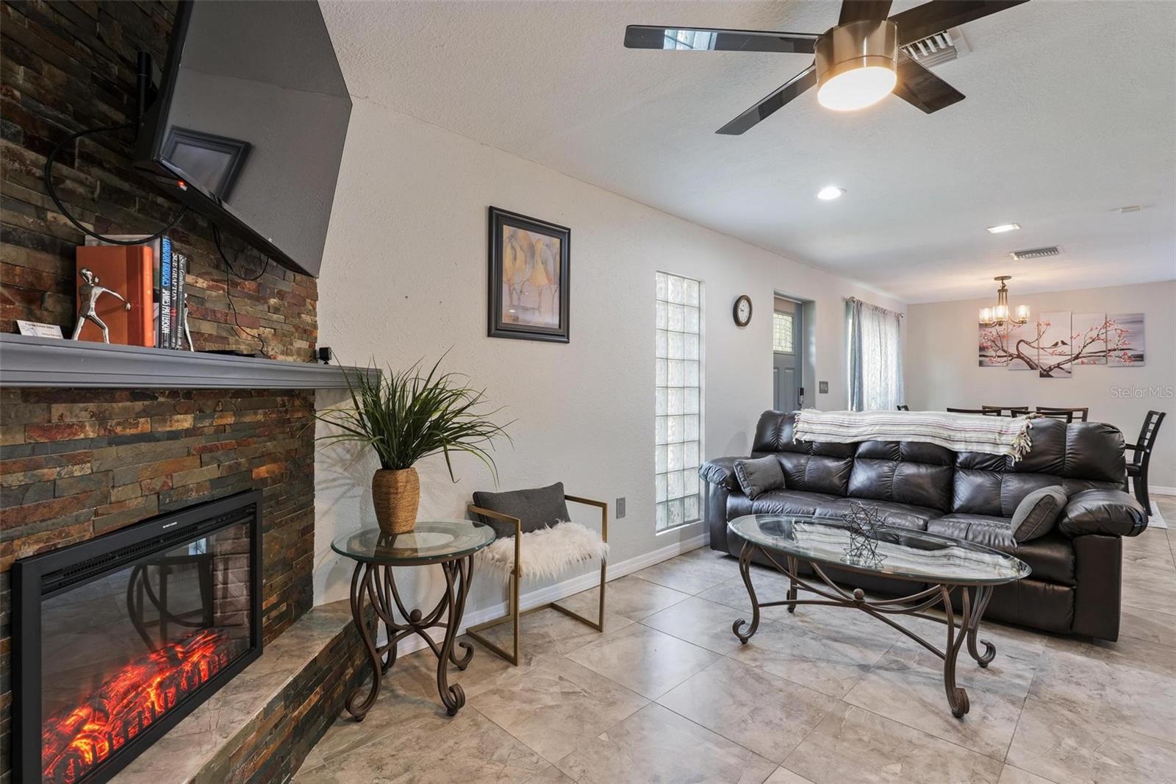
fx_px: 523
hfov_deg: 96.7
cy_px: 392
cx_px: 588
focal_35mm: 16
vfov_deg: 73.7
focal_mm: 16
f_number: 8
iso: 400
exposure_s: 1/2.5
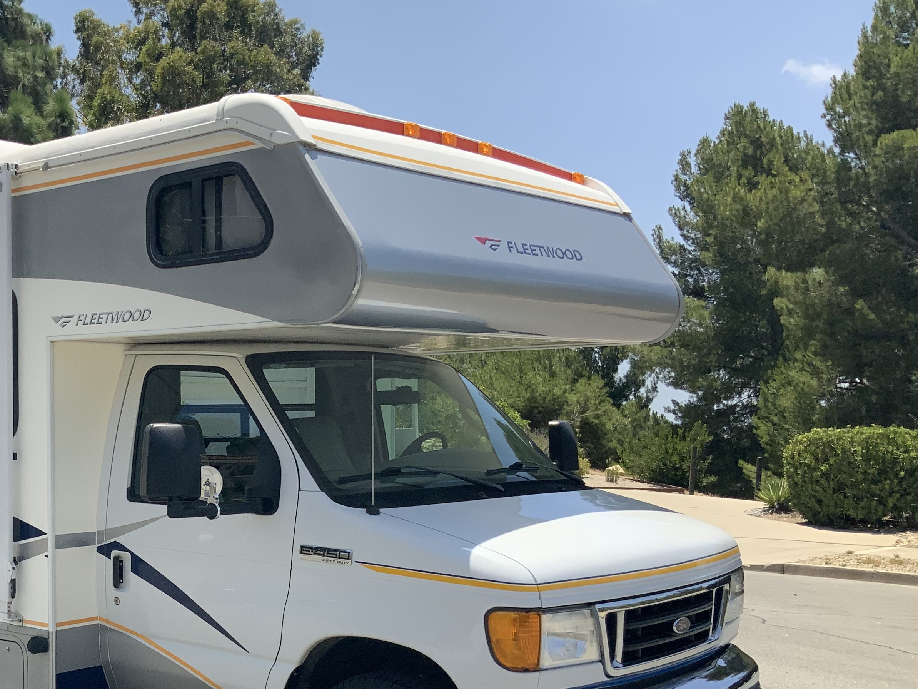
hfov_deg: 37.4
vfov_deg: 29.4
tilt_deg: -2.3
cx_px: 172
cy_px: 481
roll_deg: +0.3
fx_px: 1300
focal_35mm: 49
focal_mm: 3
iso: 20
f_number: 1.8
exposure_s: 1/1912
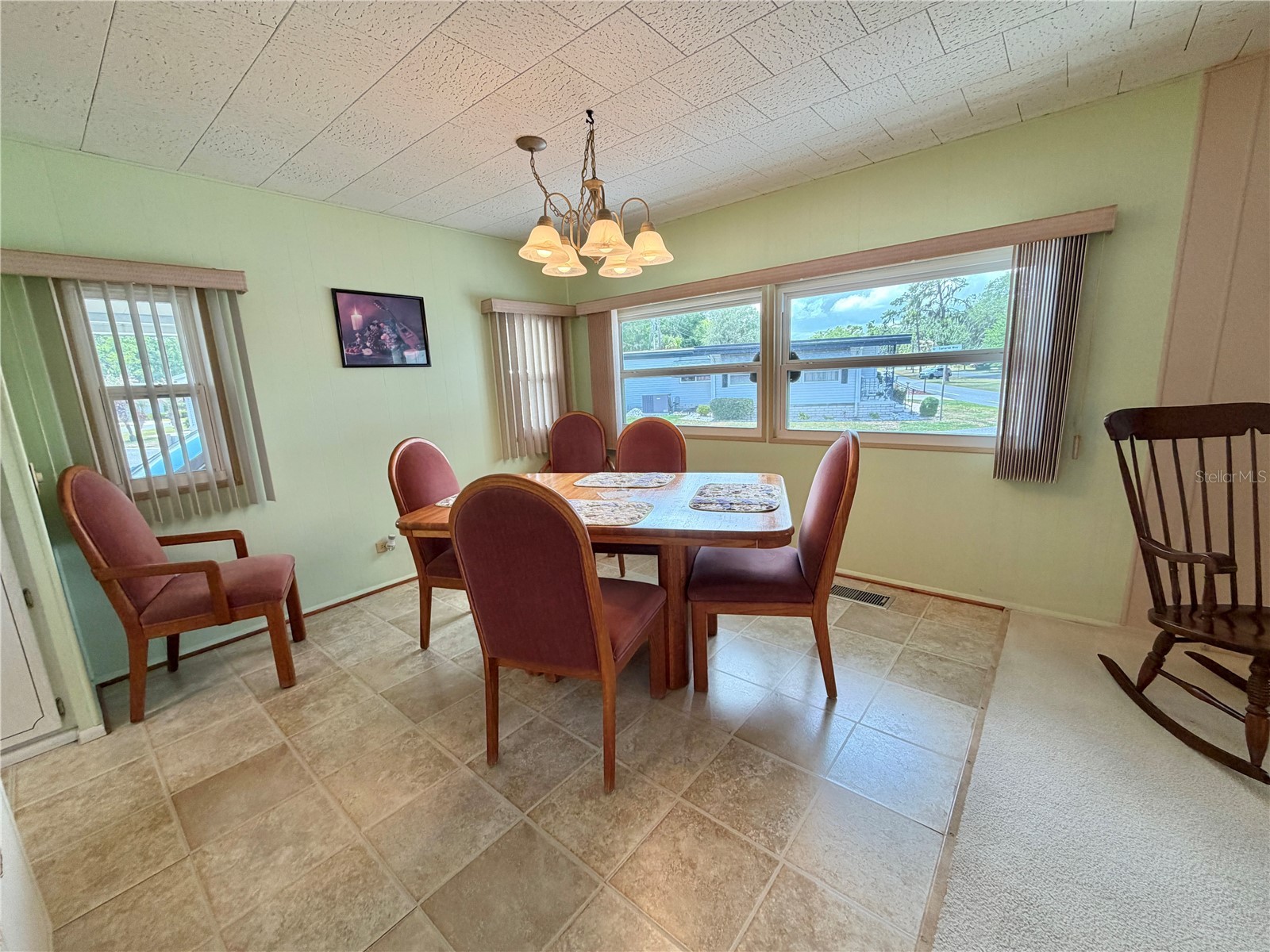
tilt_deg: -10.9
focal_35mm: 14
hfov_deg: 102.1
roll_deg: +2.7
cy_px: 476
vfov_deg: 85.7
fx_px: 514
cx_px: 635
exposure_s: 1/120
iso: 125
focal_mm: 2.22
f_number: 2.2
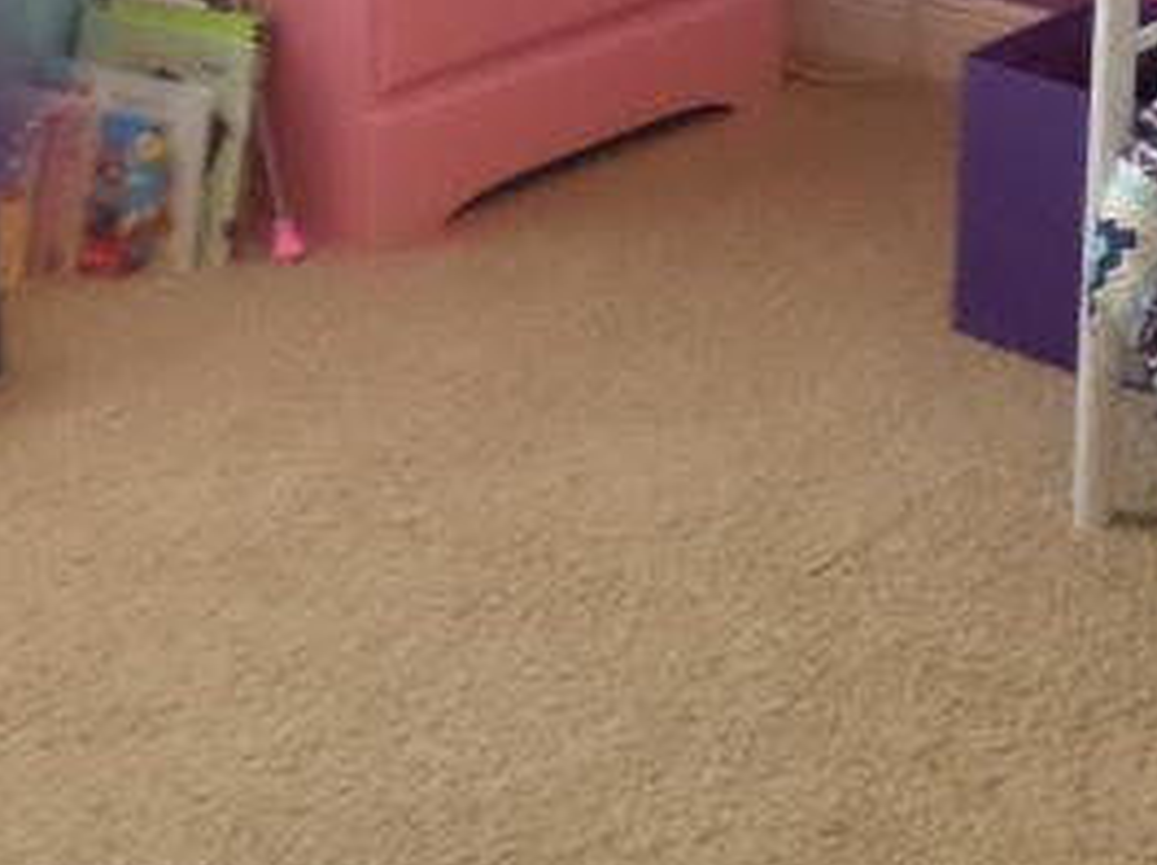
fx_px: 2971
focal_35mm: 89
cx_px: 1423
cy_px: -432
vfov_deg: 15.3
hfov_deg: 20.5
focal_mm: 4.1
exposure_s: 1/25
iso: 800
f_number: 2.8
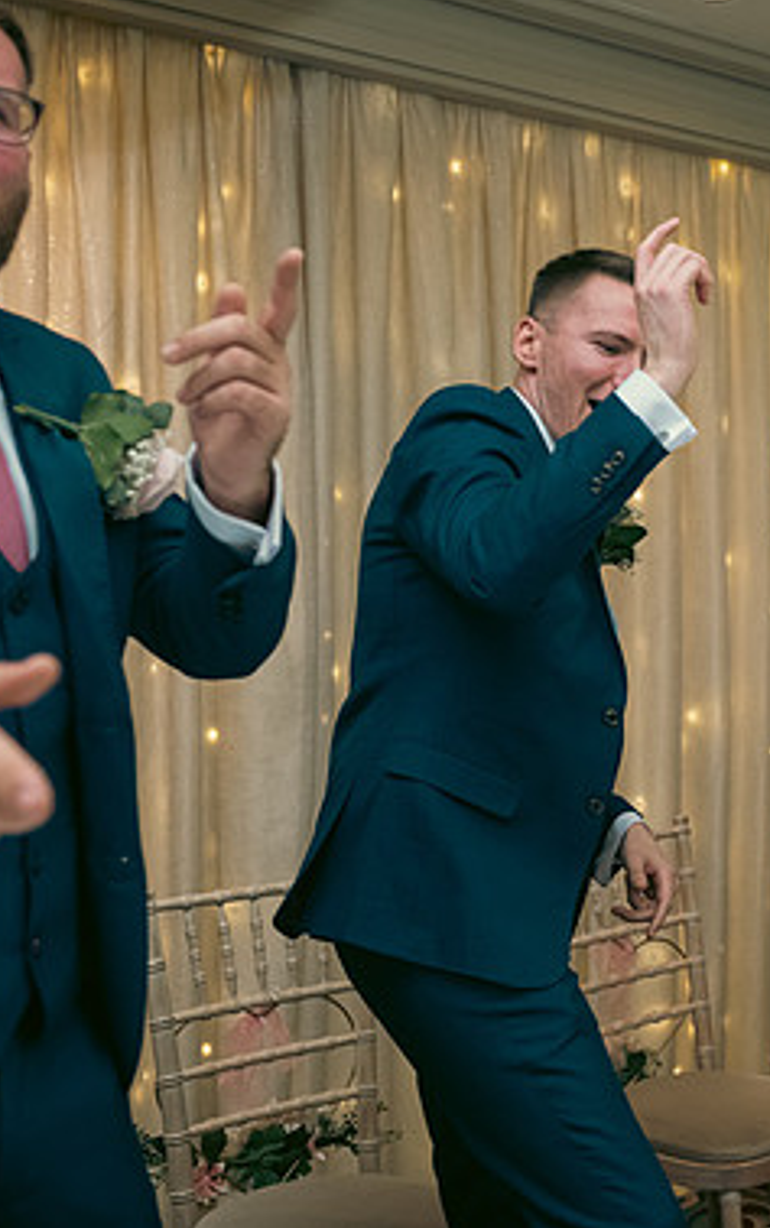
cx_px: 738
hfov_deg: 24.9
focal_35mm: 50
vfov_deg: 40.3
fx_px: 1675
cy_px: 603
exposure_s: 1/160
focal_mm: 32
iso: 800
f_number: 3.5
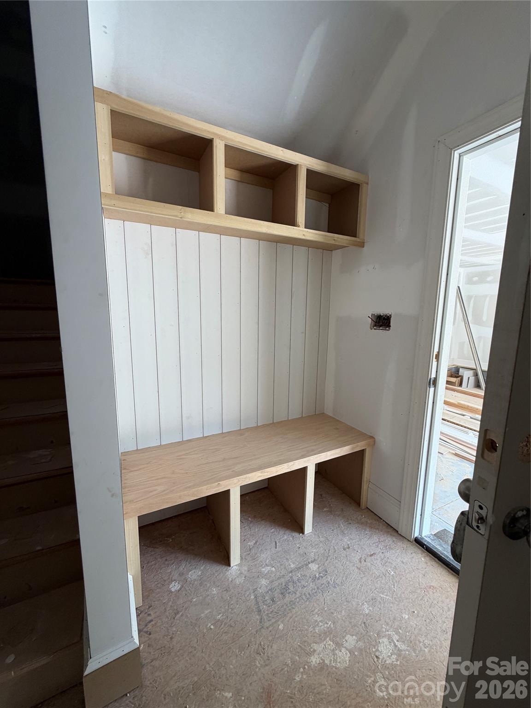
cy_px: 354
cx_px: 266
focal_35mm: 14
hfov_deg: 85.7
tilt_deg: -7.9
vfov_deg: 102.1
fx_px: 286
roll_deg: -1.5
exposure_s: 1/121
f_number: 2.2
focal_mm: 2.22
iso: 160
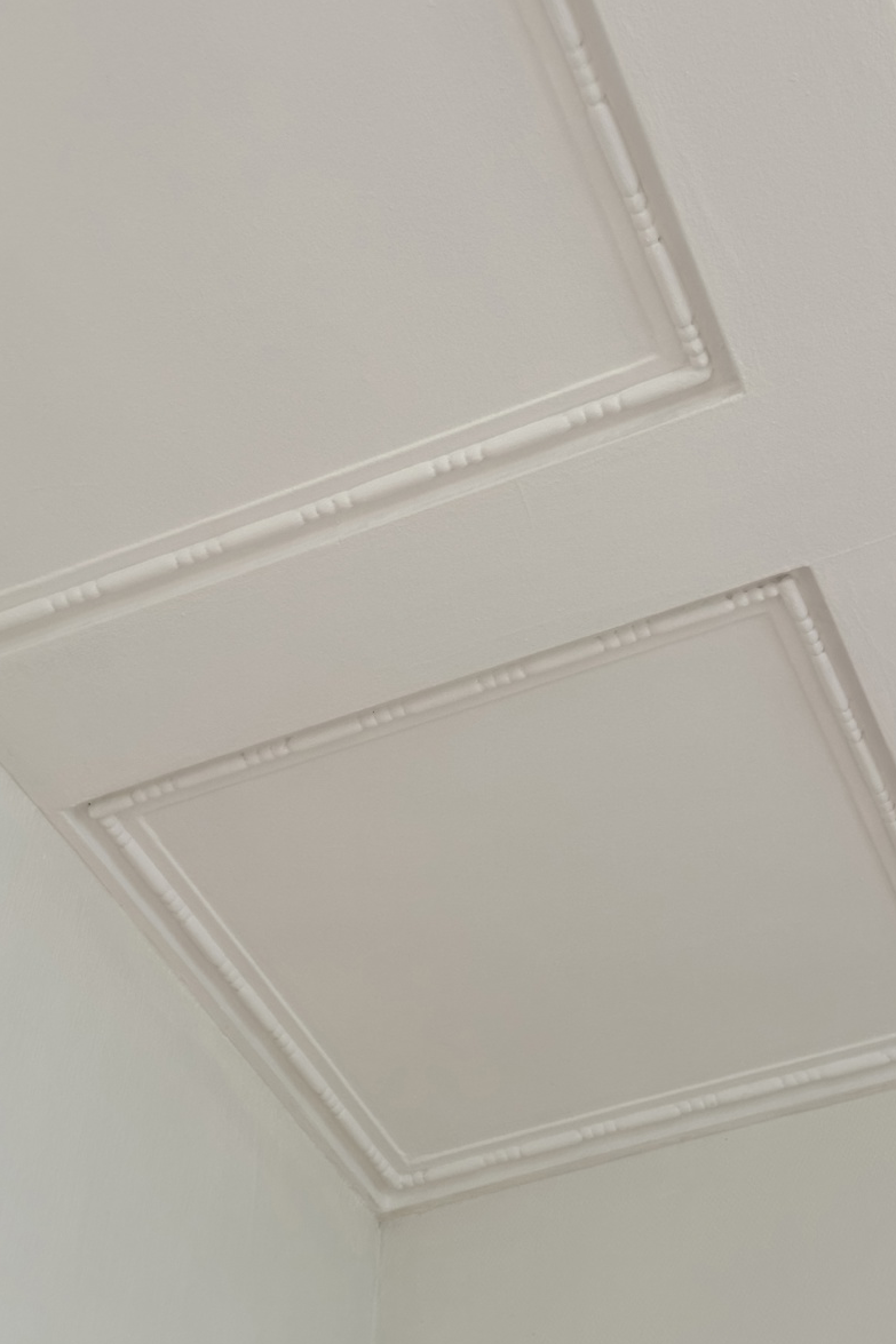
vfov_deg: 38.9
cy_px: 663
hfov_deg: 26.4
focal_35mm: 51
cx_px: 512
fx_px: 1904
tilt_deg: +48.9
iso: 80
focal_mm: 6.86
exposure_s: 1/121
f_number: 1.78
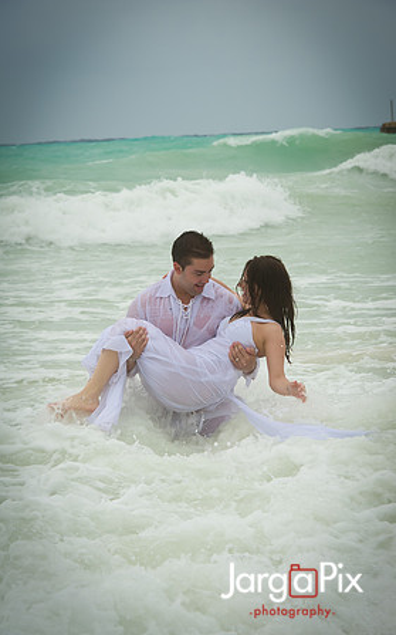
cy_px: 318
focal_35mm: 159
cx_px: 199
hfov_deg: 8.2
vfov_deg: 13.2
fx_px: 2748
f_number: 11
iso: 400
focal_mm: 155
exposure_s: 1/250
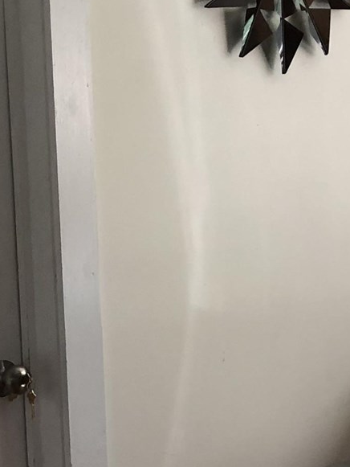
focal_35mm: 111
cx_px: 161
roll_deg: +1.9
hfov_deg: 13.3
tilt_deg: -11.0
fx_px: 1496
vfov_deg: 17.3
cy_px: 481
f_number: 1.8
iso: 50
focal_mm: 3.99
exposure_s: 1/15
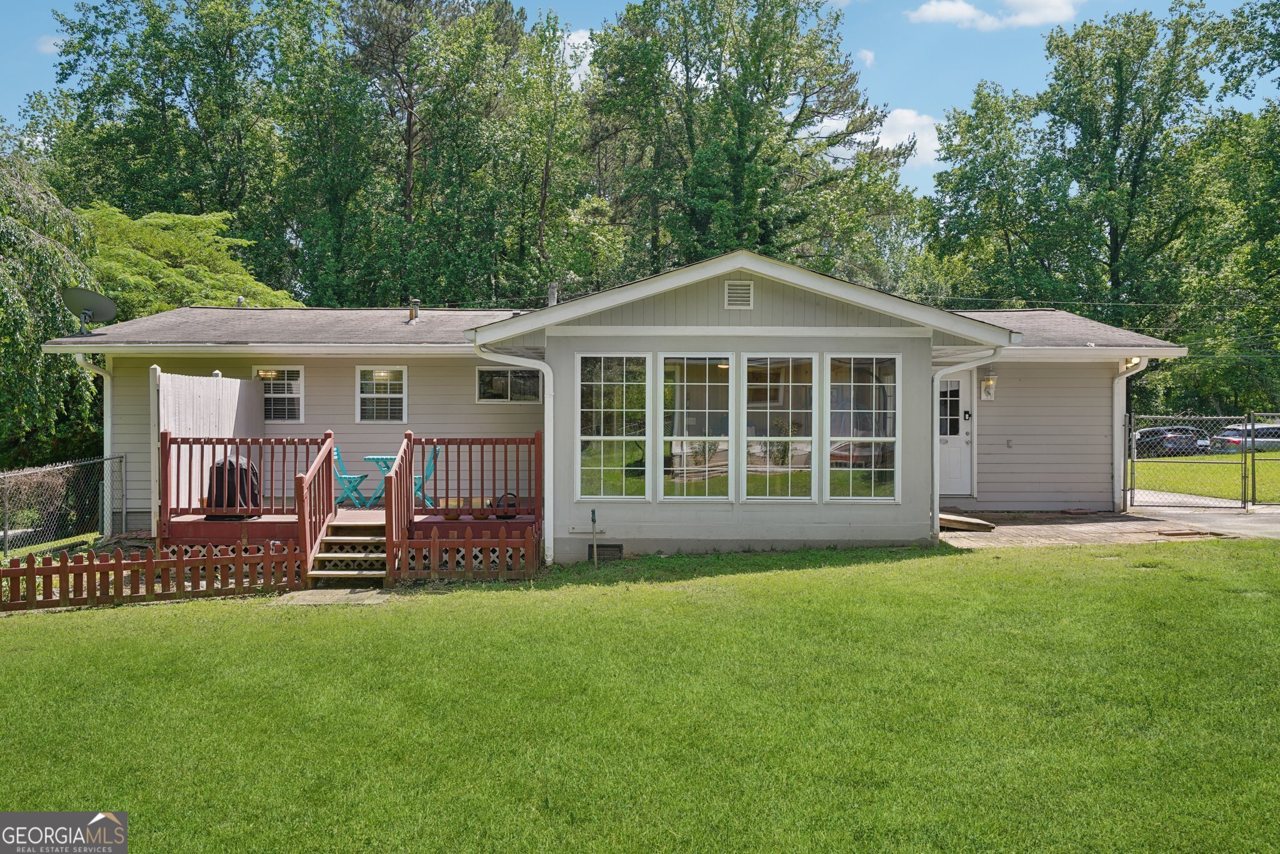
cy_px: 427
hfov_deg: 61.9
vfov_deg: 43.6
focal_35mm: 30
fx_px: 1067
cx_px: 640
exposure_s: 1/40
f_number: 8
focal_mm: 30
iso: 100
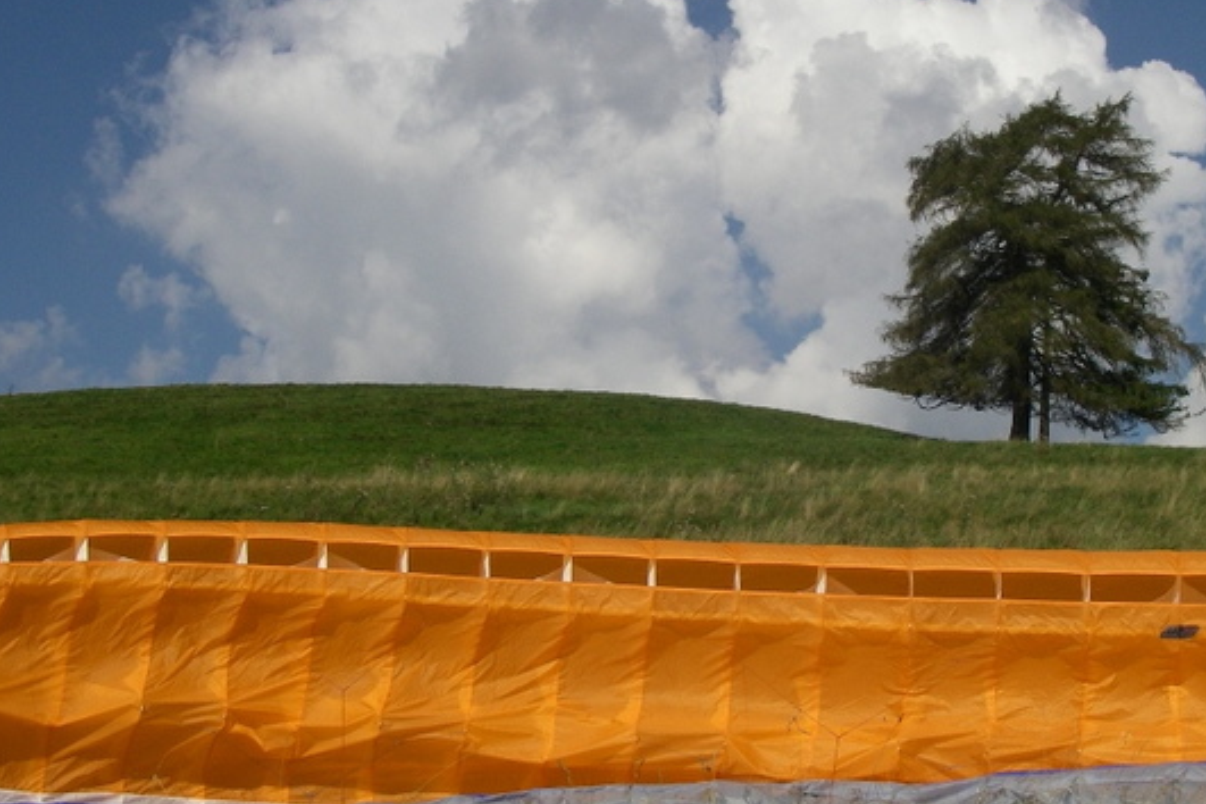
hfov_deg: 33.7
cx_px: 784
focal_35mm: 59
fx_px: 1976
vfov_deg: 23.0
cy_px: 334
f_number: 6.6
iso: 64
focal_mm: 6.3
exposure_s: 1/500
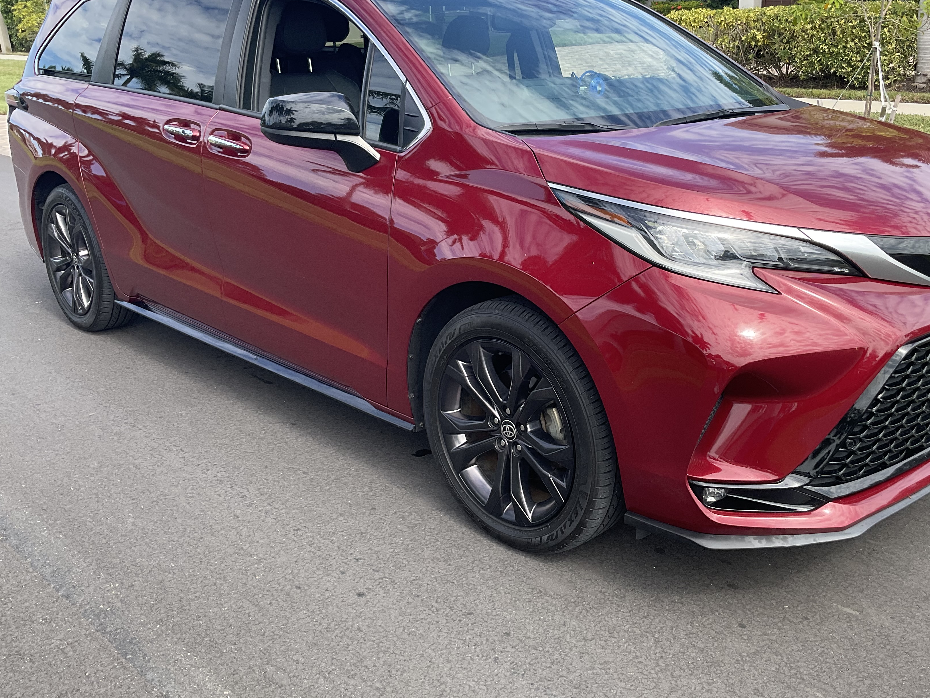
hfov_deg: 51.0
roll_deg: +1.0
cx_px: 560
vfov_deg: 39.6
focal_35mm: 36
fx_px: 967
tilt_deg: -17.7
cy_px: 307
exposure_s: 1/551
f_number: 1.8
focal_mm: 3
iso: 16
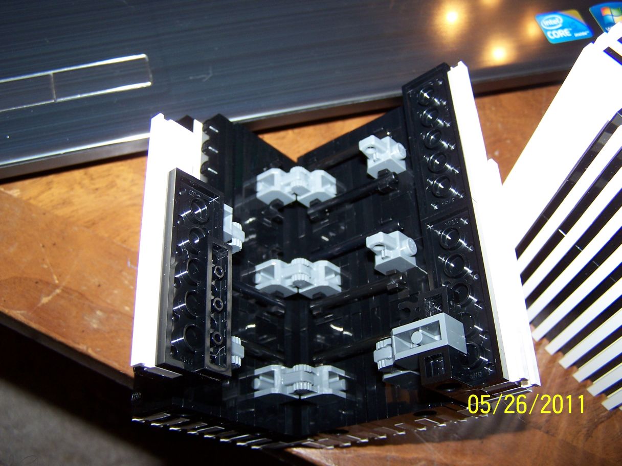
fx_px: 683
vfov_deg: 37.7
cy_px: 233
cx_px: 311
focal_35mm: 38
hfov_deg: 49.0
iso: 80
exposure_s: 1/60
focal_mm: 6.3
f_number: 2.8
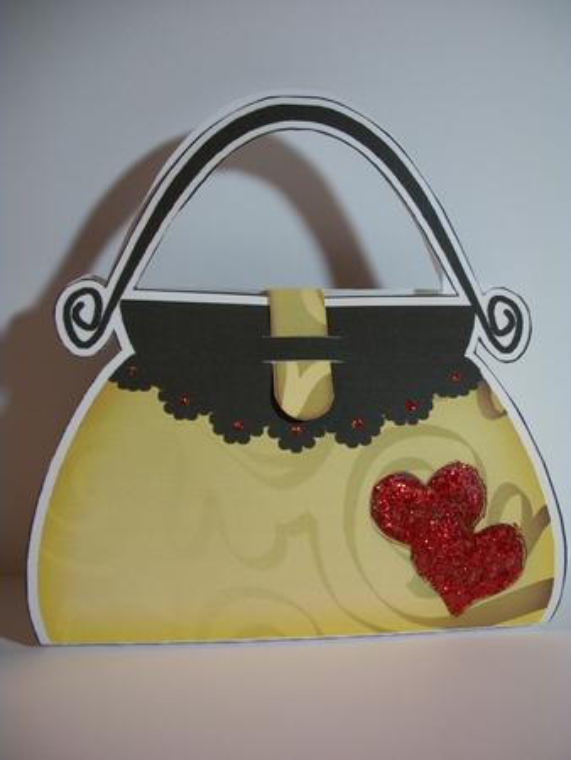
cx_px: 286
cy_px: 380
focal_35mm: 35
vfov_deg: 52.6
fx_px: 769
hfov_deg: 40.7
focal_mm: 6.3
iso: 160
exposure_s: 1/25
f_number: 3.1
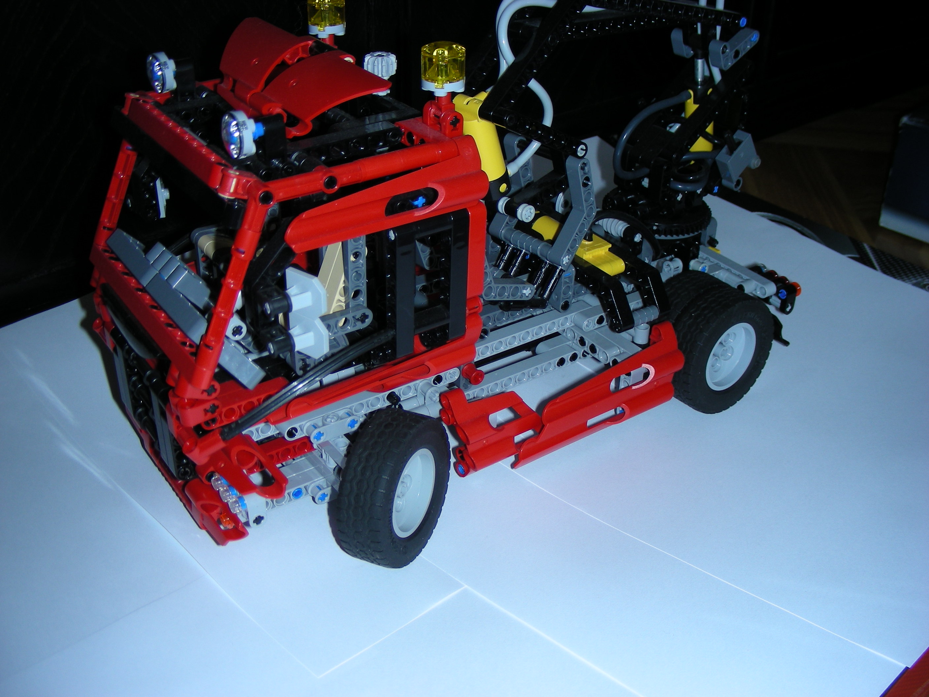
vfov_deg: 37.7
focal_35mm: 38
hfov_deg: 49.0
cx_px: 464
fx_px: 1020
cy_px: 348
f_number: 3.5
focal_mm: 6.3
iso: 50
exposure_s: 1/60
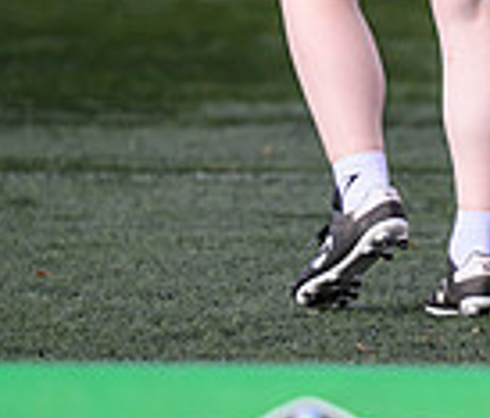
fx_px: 10186
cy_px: 111
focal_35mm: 684
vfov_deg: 2.4
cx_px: 1171
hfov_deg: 2.7
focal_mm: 135
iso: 500
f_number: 3.5
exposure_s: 1/2000
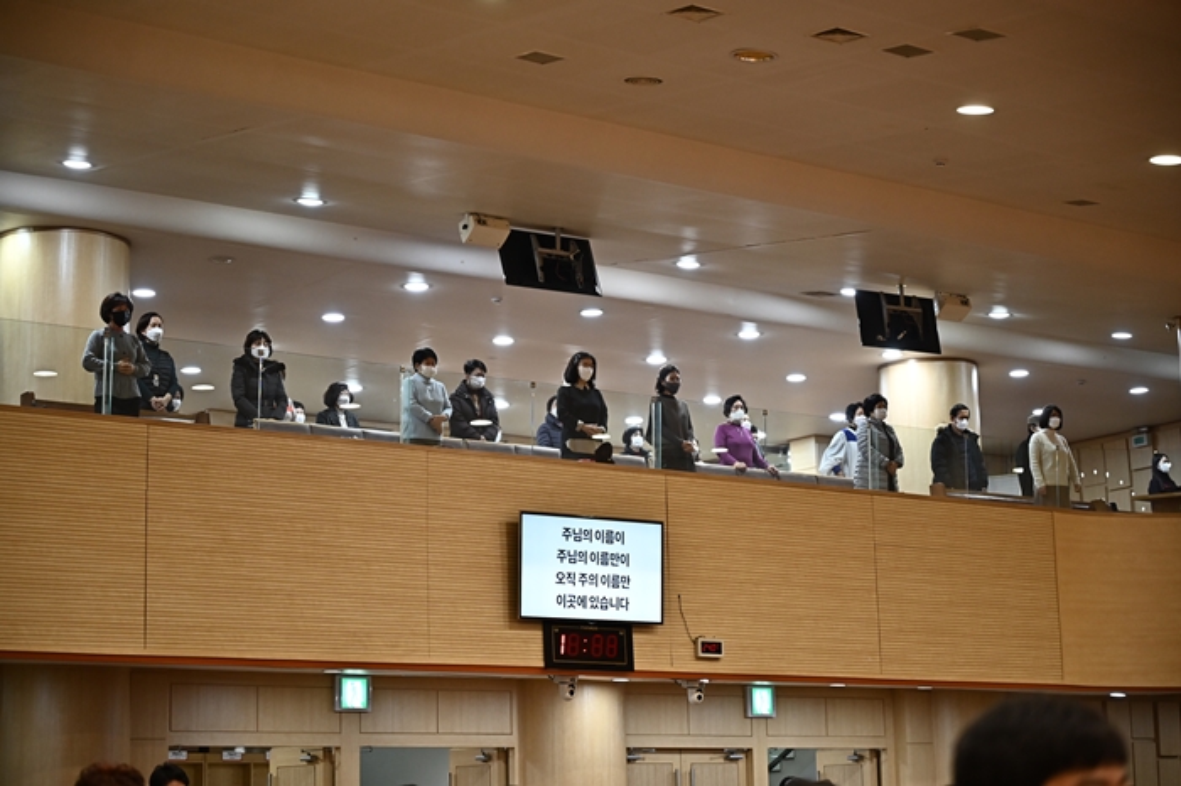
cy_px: 393
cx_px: 590
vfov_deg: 19.4
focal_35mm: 70
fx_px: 2295
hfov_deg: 28.9
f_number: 2.8
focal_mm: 70
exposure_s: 1/400
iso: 1600
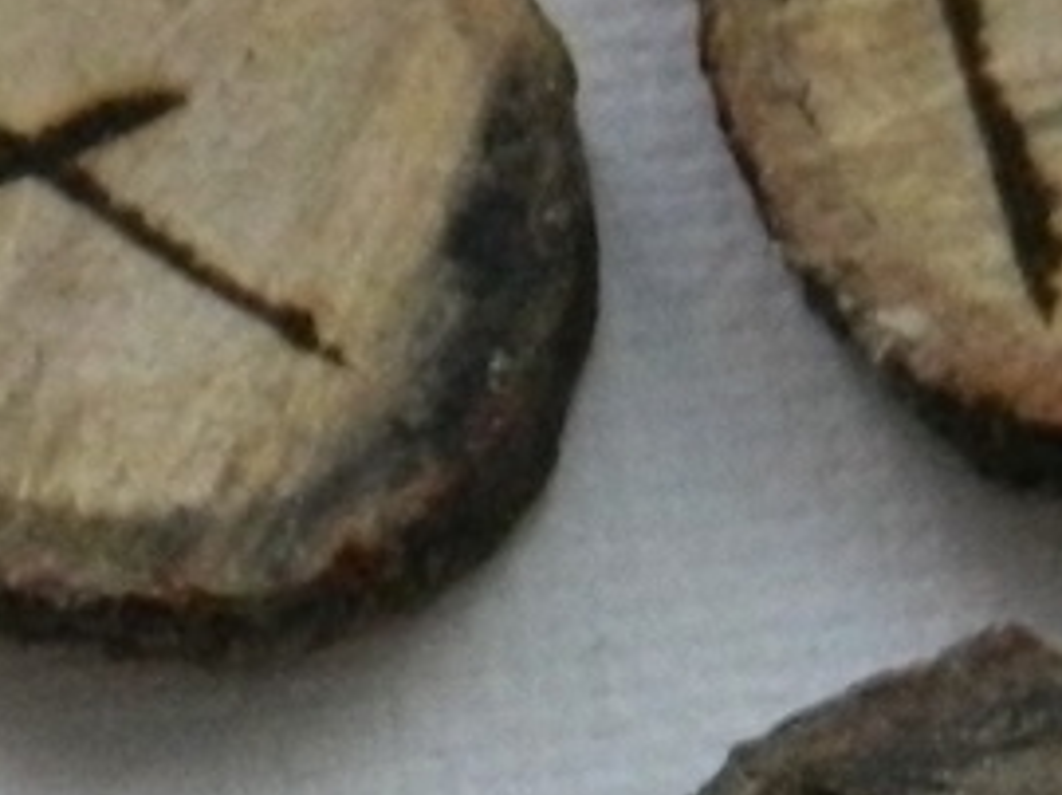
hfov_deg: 4.7
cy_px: 1204
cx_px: 468
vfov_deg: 3.5
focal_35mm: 423
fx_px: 12966
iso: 400
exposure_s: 1/50
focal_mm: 10.2
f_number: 3.8
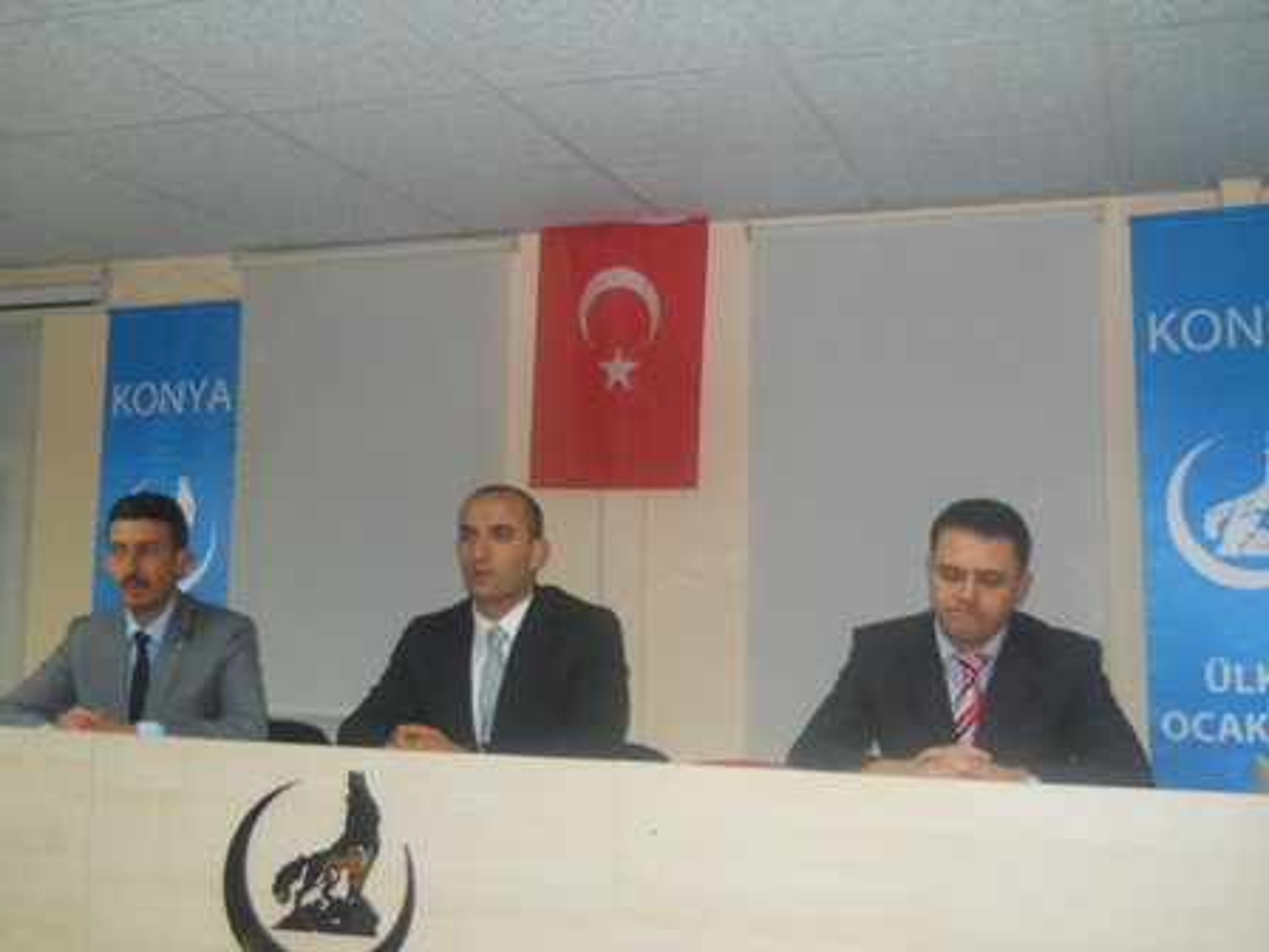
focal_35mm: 41
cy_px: 476
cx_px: 634
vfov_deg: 35.1
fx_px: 1503
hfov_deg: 45.8
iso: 200
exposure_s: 1/30
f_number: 3.1
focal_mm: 6.72
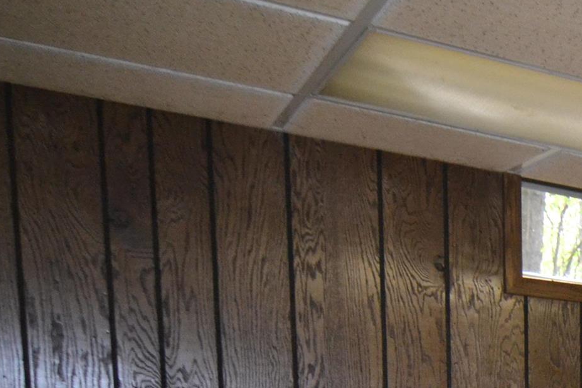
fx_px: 970
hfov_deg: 24.6
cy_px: 633
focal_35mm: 60
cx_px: 903
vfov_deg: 19.0
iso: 1400
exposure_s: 1/60
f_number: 4
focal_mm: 12
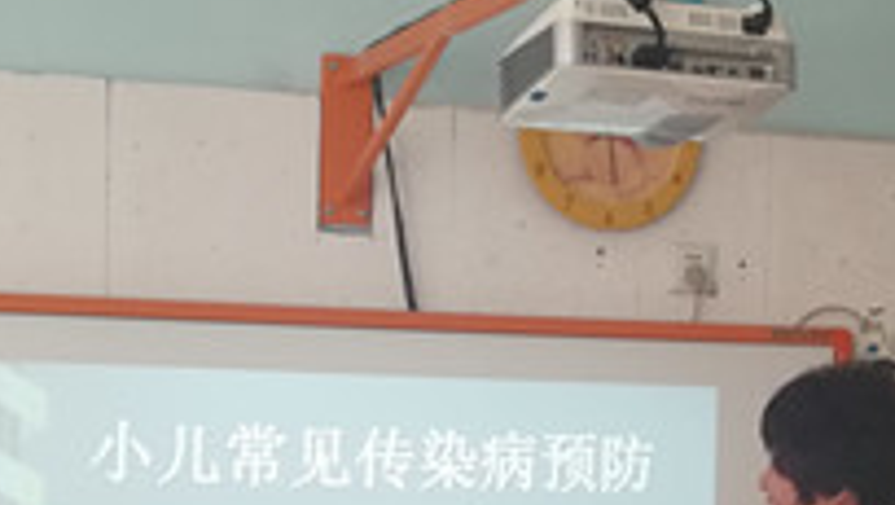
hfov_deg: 22.2
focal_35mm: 96
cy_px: 718
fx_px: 2279
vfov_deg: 12.1
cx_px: 500
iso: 160
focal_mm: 3.83
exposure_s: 1/60
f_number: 1.8
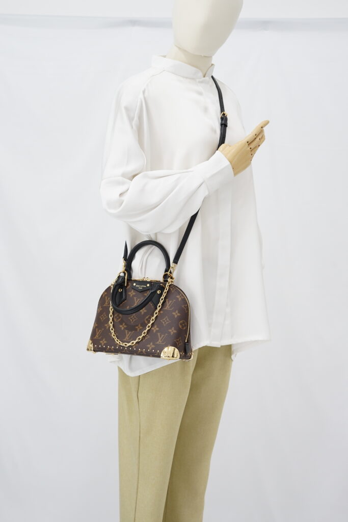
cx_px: 174
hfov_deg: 27.0
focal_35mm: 50
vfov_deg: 39.6
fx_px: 725
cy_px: 261
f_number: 6.3
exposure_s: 1/10
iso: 640
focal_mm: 50
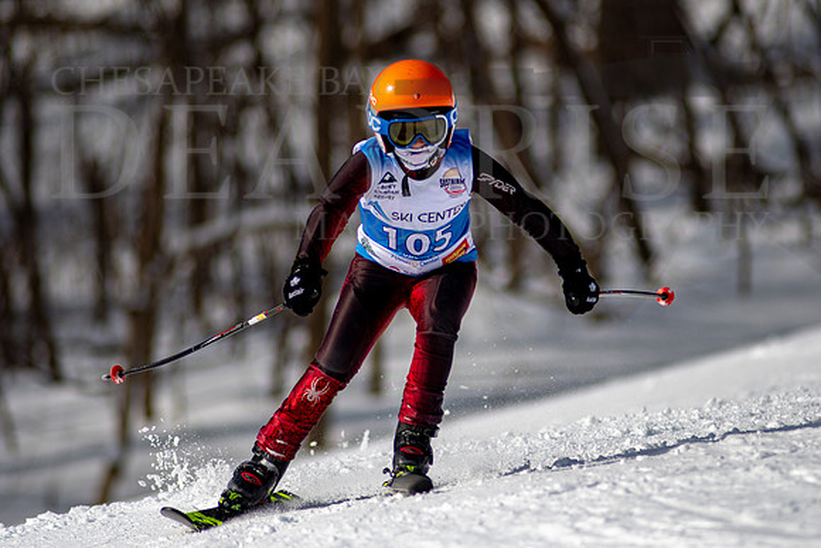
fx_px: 11223
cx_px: 449
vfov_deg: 2.8
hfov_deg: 4.2
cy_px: 248
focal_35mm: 492
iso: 100
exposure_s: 1/6400
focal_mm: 300
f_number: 2.8
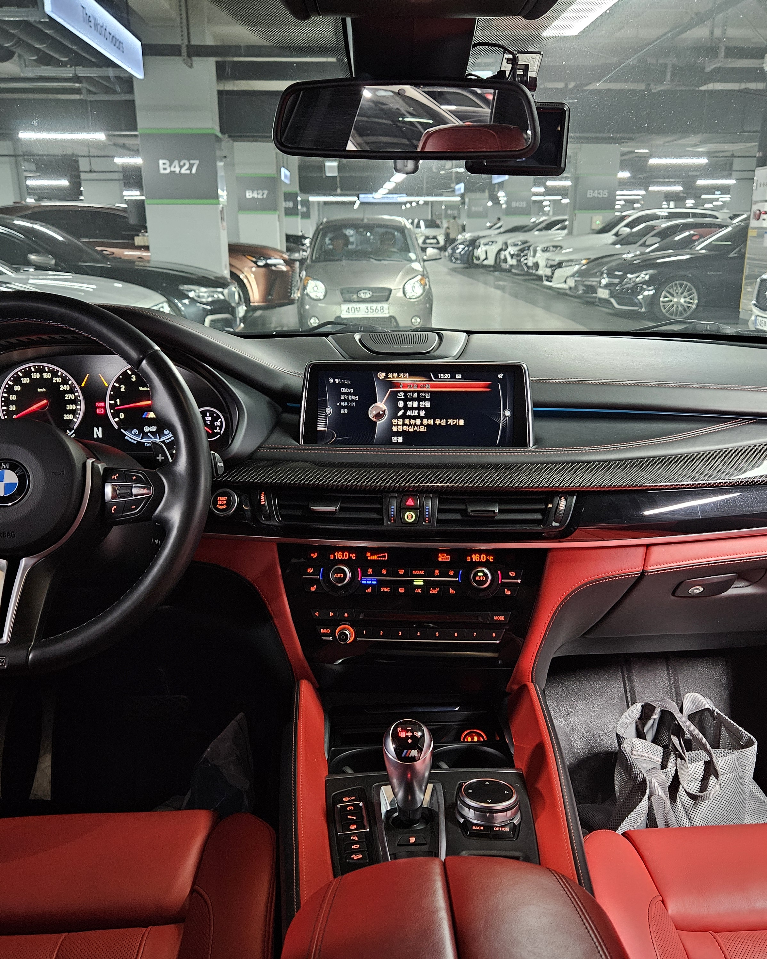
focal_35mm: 30
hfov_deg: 48.5
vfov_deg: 58.8
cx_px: 400
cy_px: 479
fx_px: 851
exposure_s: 1/24
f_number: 1.8
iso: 500
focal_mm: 5.4
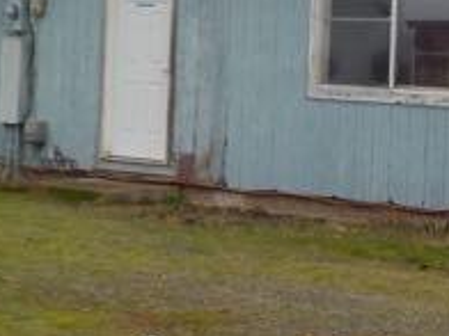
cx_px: 442
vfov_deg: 13.5
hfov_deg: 17.5
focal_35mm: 110
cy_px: 160
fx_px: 1427
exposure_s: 1/250
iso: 125
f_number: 3.3
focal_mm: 4.1
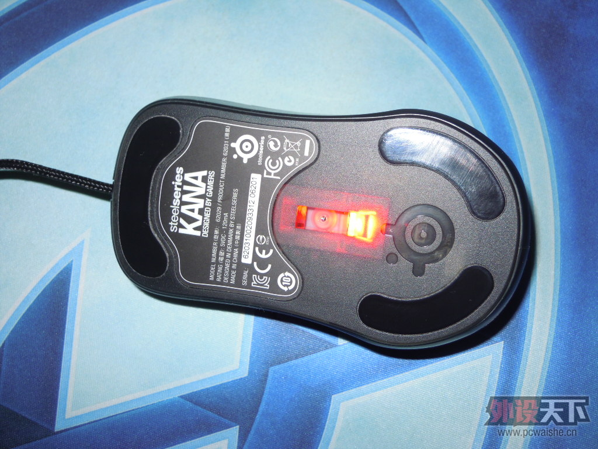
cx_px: 299
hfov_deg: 51.4
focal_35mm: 36
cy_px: 224
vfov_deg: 39.7
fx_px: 622
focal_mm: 6.4
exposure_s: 1/30
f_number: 3
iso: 100
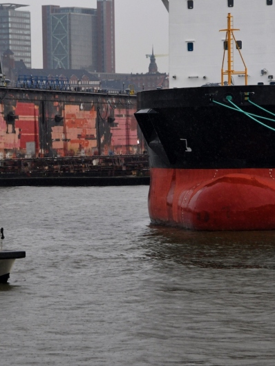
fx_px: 1844
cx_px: 55
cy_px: 183
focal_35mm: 174
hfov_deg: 8.5
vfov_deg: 11.4
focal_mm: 80
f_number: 6.3
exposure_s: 1/640
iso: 800
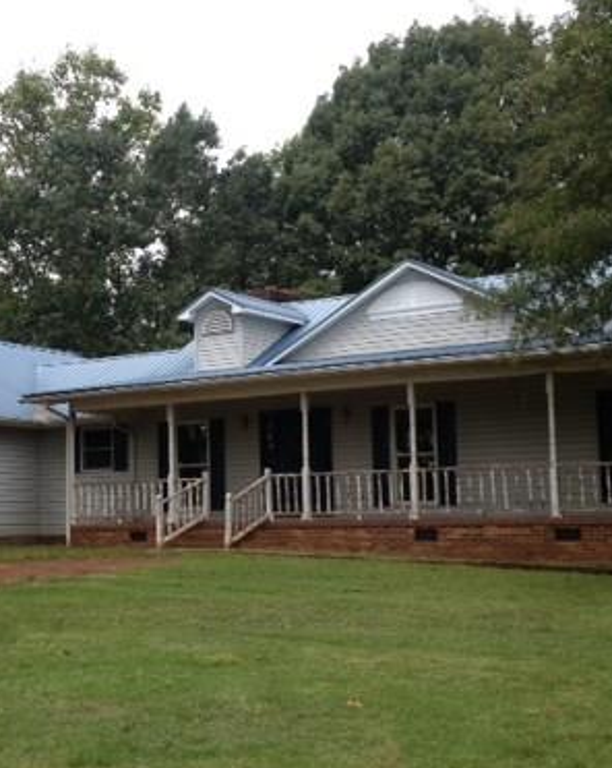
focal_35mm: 59
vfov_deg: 32.0
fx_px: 1338
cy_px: 410
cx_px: 281
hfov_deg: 25.8
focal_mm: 4.28
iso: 50
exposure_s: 1/660
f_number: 2.4
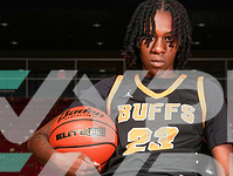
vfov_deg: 11.5
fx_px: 863
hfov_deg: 15.4
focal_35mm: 128
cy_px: 190
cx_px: 135
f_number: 6.3
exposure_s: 1/200
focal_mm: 59
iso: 250
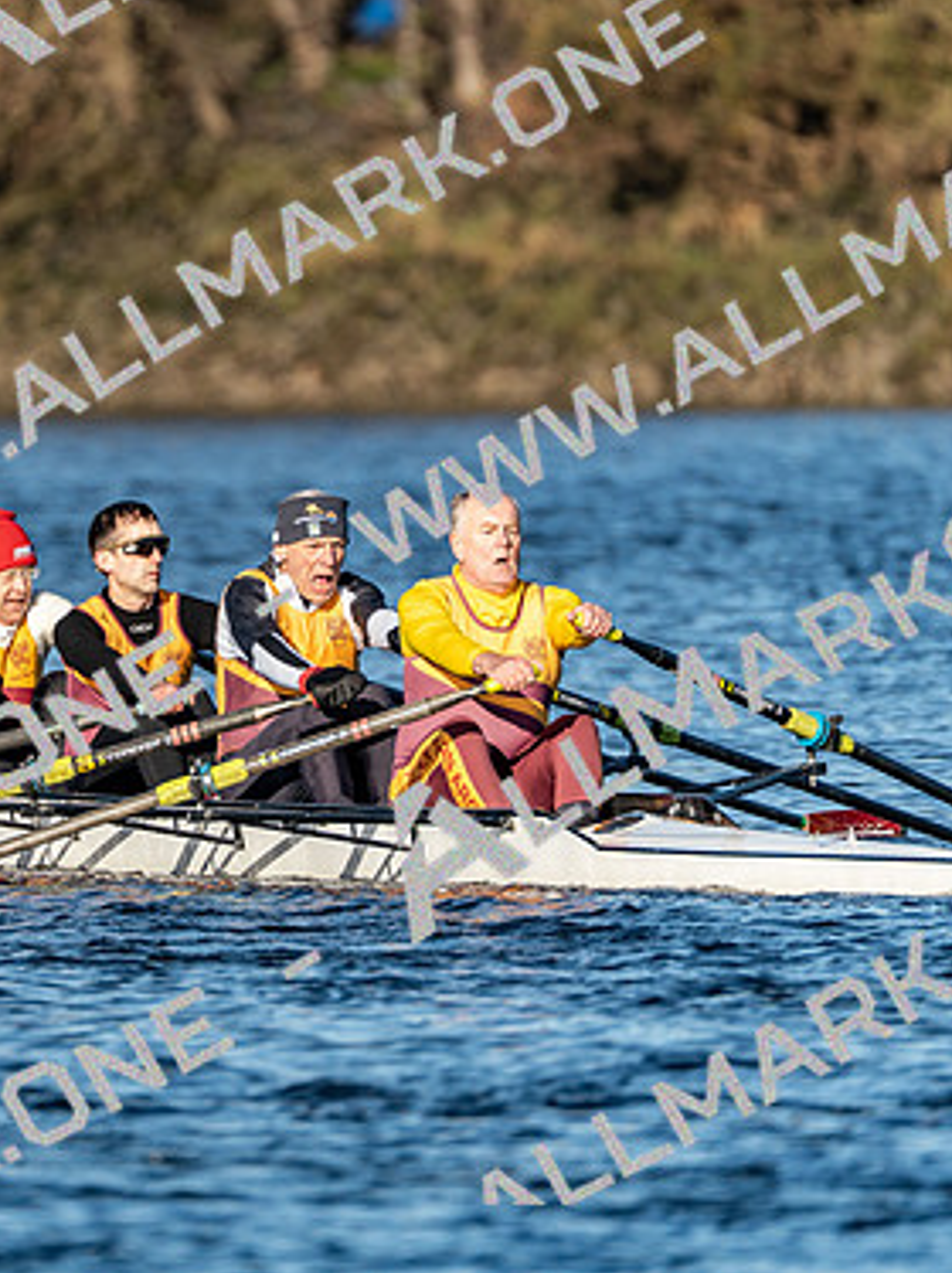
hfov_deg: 1.7
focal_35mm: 895
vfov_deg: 2.2
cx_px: 102
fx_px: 32856
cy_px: 621
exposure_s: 1/2000
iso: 400
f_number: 6.3
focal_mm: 600
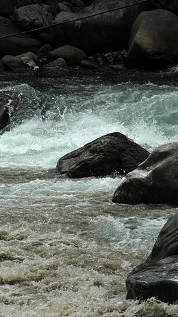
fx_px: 5385
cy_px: 158
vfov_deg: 3.4
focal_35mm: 641
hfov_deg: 1.9
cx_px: 23
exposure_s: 1/640
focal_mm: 270
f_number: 14
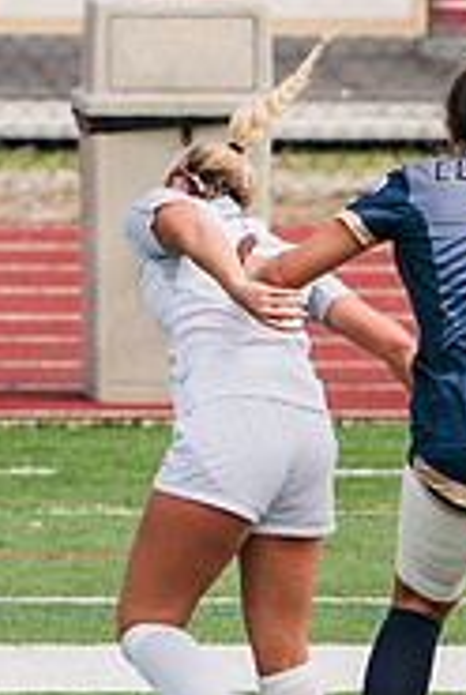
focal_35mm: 1783
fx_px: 34488
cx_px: 329
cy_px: 216
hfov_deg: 0.8
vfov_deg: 1.2
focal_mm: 400
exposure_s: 1/1600
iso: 500
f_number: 6.3
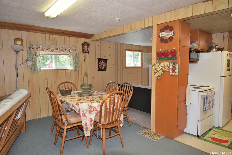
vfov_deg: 56.1
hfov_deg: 77.3
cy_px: 78
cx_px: 116
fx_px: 145
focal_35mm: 22
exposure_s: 1/60
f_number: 5.3
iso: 900
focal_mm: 15
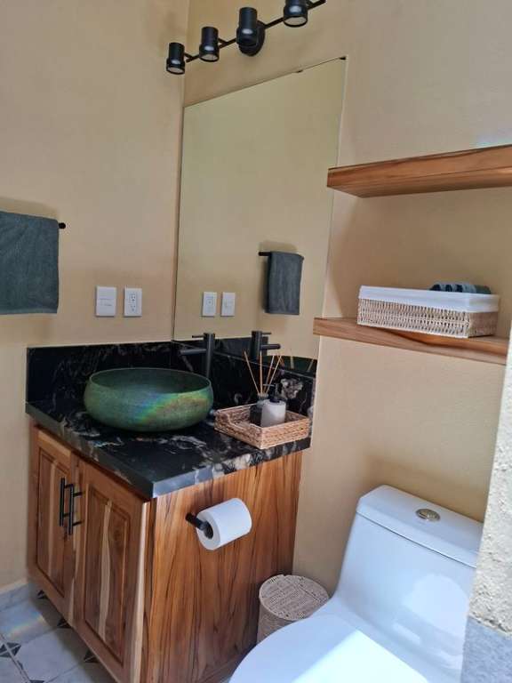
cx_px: 256
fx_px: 454
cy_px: 342
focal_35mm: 23
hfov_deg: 58.9
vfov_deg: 73.9
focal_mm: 5.54
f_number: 1.8
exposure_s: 1/167
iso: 50
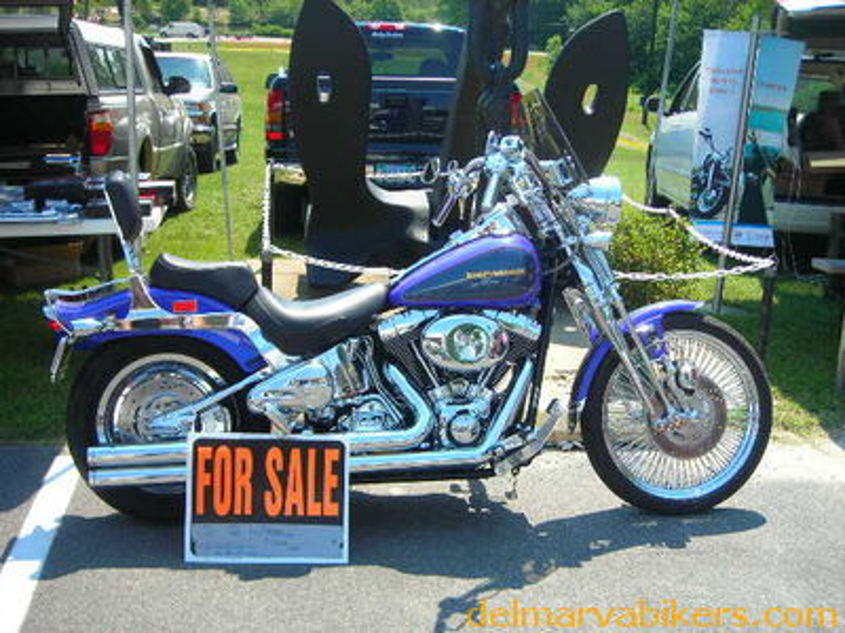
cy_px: 316
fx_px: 1147
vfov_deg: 30.9
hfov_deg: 40.4
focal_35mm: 47
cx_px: 422
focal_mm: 7.8
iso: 50
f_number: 3.4
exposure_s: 1/245
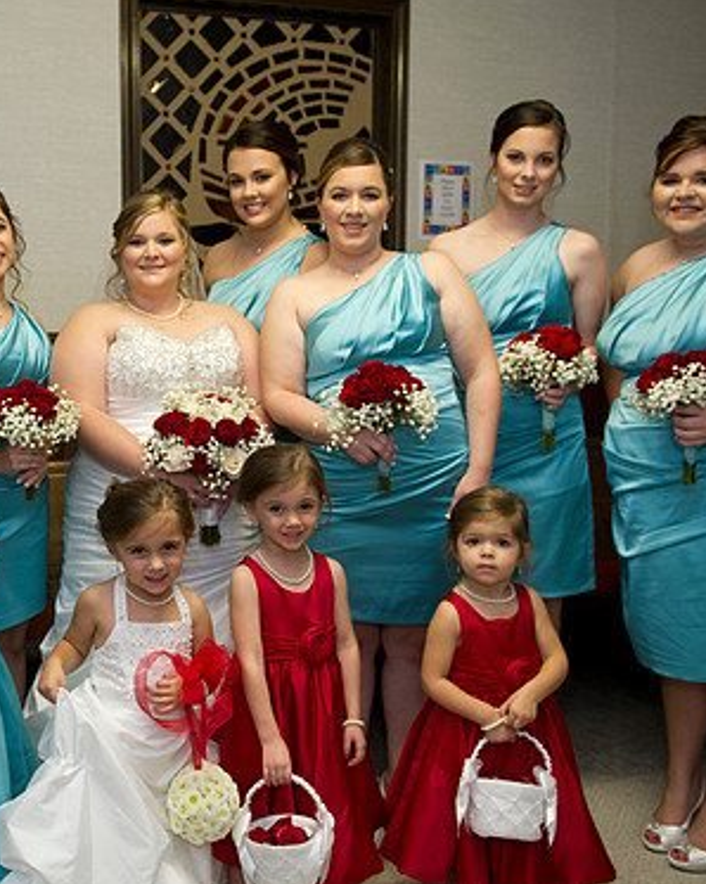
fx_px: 915
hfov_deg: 40.8
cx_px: 161
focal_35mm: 35
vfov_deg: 51.6
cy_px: 448
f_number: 3.5
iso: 1600
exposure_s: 1/160
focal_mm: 24
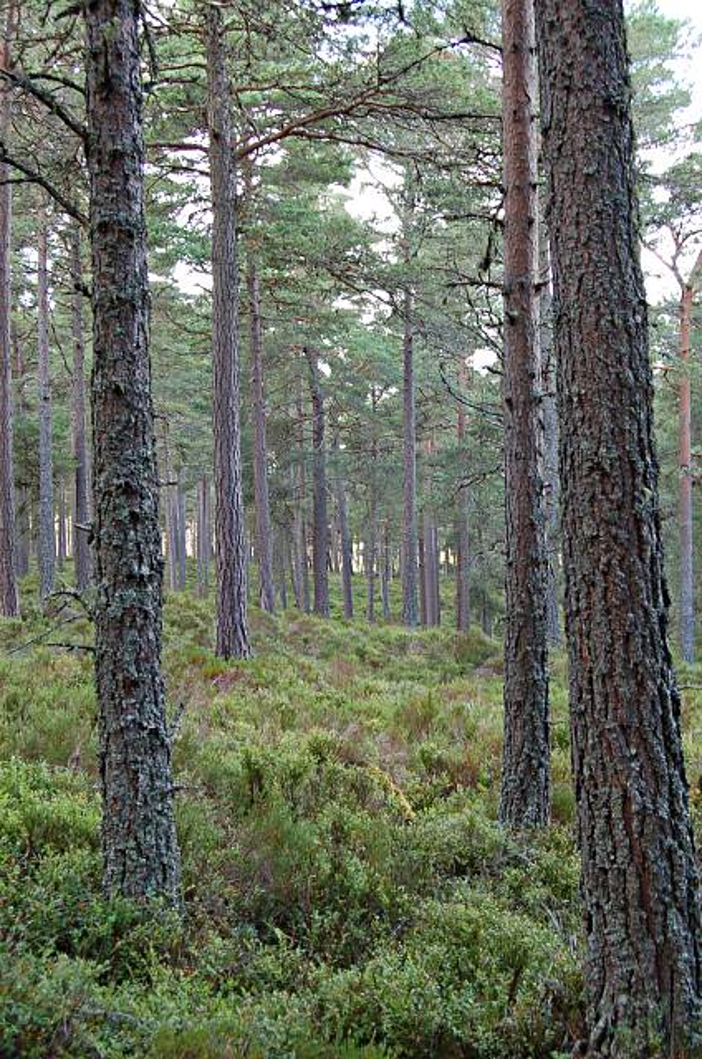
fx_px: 1322
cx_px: 351
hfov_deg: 29.7
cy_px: 530
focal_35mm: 45
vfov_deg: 43.7
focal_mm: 30
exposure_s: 1/15
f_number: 8
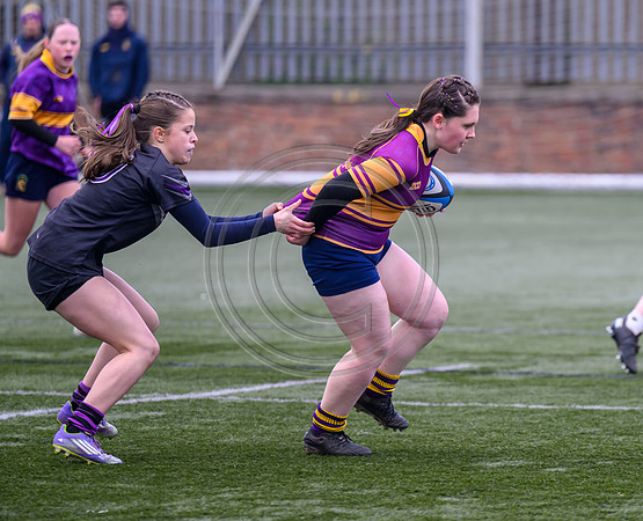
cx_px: 448
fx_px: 6290
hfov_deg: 5.9
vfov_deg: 4.7
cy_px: 235
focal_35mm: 329
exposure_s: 1/1250
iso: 1000
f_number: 4
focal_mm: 250
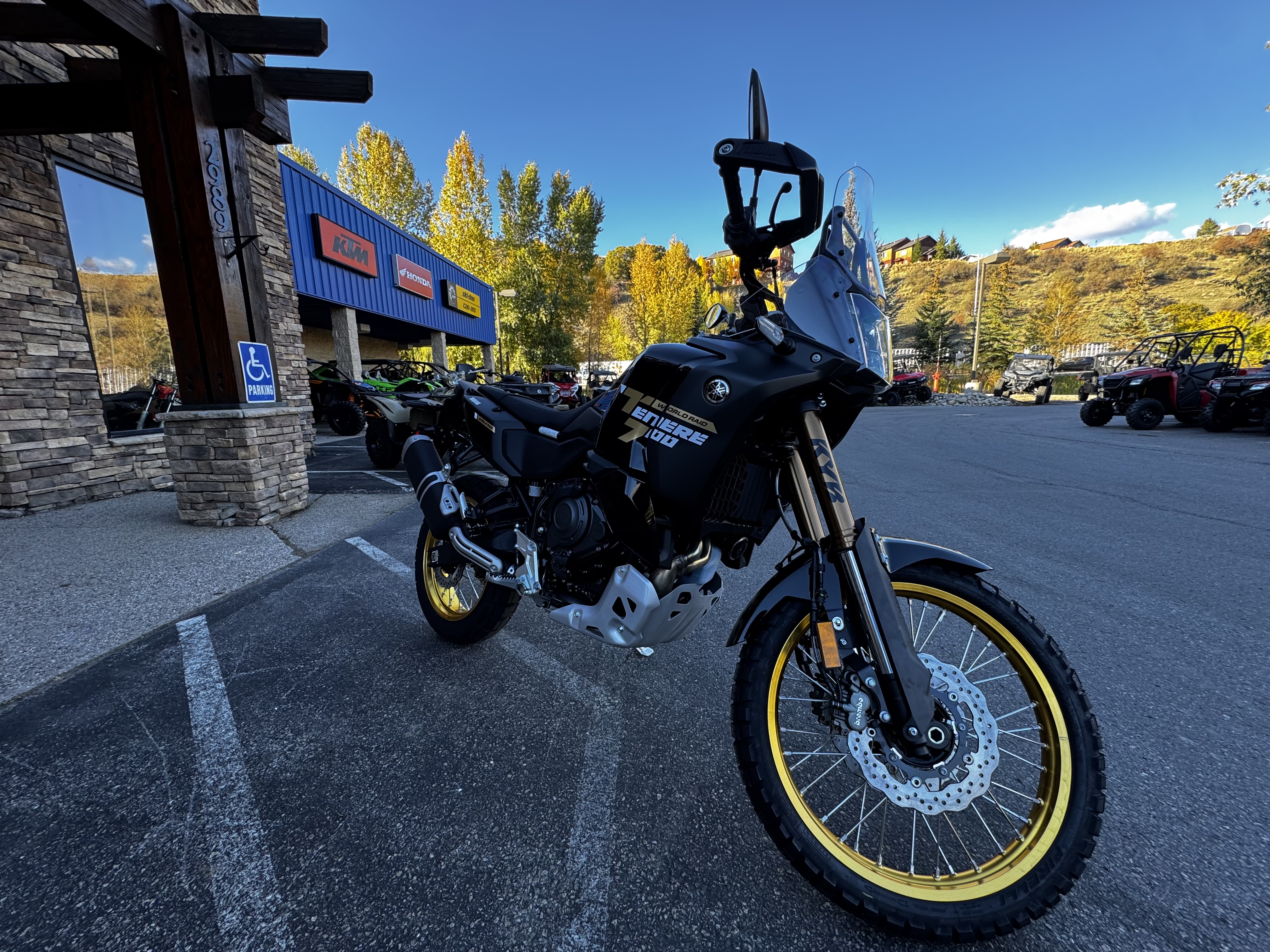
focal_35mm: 14
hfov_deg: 102.1
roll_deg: +1.0
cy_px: 476
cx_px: 635
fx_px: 514
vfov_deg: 85.7
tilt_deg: -10.2
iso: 80
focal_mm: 2.22
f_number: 2.2
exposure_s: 1/99
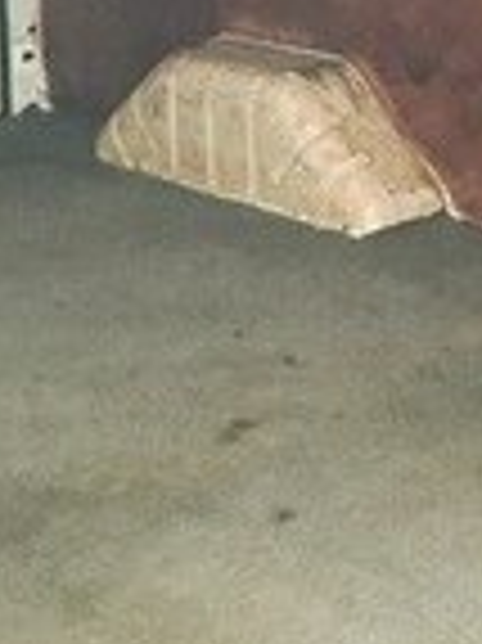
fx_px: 1804
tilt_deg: -5.1
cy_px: -81
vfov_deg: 19.3
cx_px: 387
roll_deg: +2.0
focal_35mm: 97
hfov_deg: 15.1
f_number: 1.8
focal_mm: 3.99
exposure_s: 1/17
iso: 80
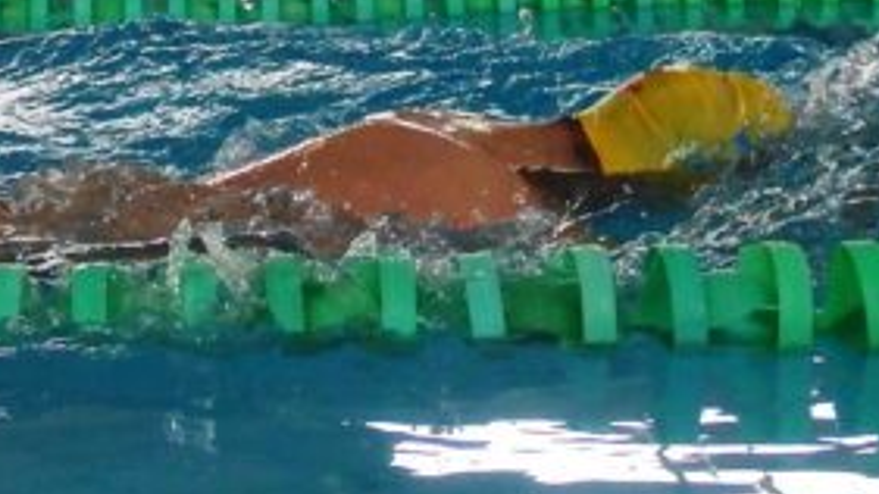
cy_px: -11
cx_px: 185
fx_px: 3356
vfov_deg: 8.4
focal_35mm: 144
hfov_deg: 14.8
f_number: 4.2
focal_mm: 10.8
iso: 1000
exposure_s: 1/500
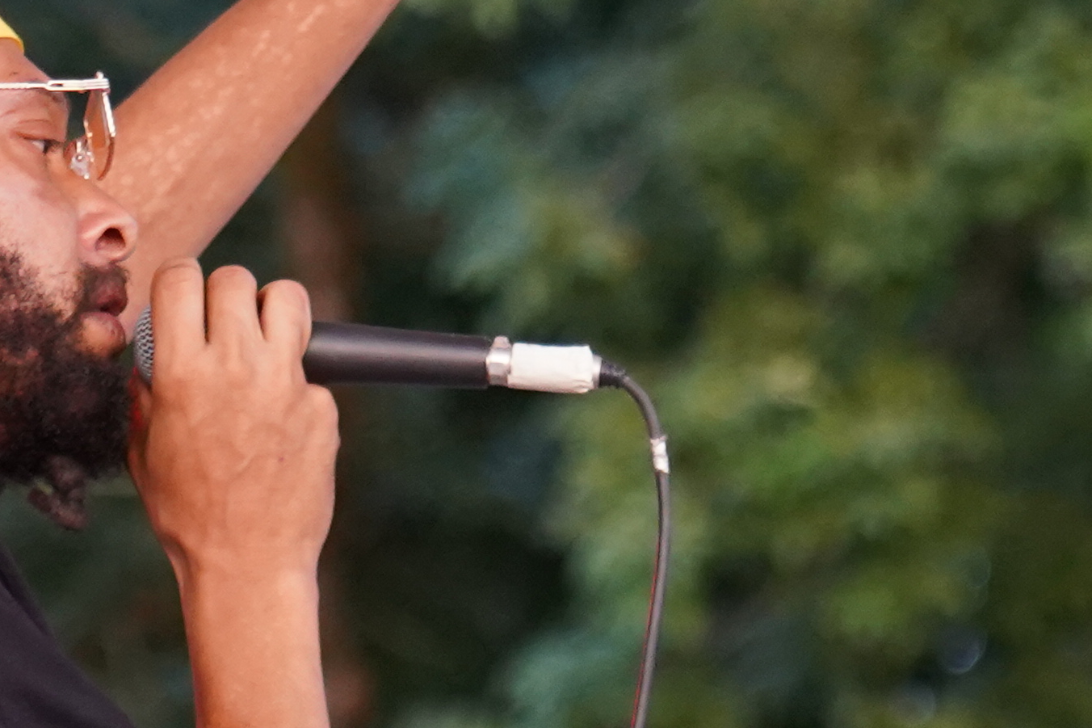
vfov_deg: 2.9
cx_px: 473
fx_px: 14133
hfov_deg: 4.4
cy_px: 138
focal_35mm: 466
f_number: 4
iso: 2500
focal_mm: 105
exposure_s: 1/160
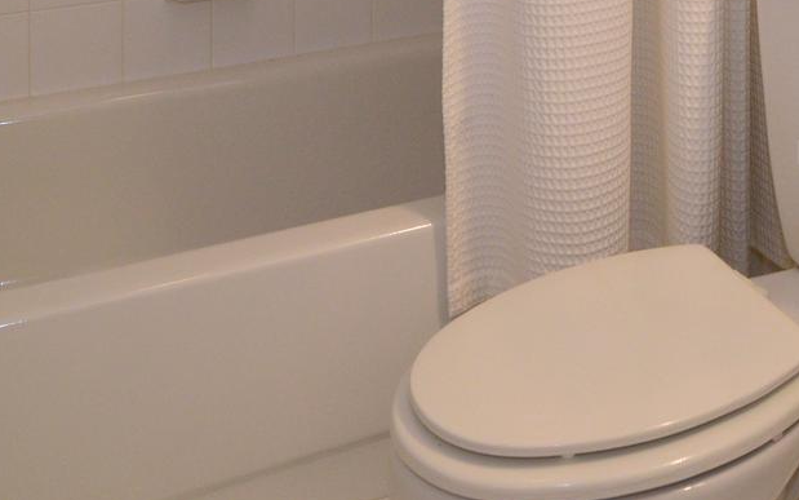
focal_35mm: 54
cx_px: 669
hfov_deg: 35.9
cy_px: -377
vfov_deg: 18.9
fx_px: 1176
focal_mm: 16
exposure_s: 1/200
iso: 1600
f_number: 8
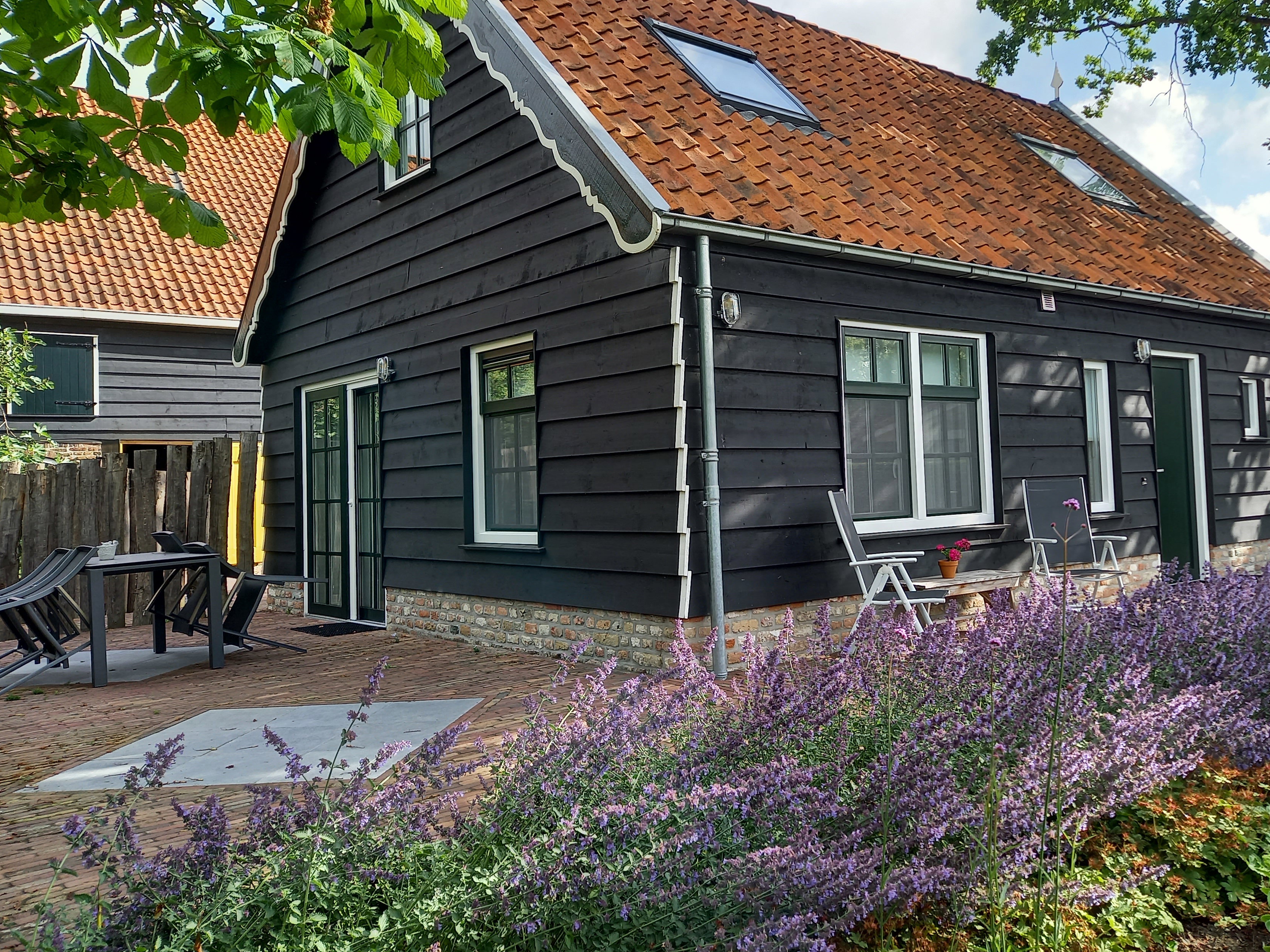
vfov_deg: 46.8
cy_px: 439
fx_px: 1101
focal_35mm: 30
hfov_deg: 59.6
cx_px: 748
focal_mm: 4.65
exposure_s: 1/256
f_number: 1.8
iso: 50
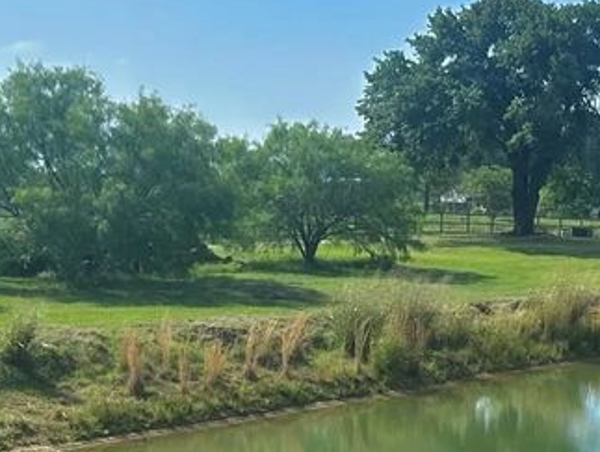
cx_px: 422
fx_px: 1319
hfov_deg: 25.4
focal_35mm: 76
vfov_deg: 19.1
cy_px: 392
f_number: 1.78
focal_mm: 6.86
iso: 80
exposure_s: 1/5848
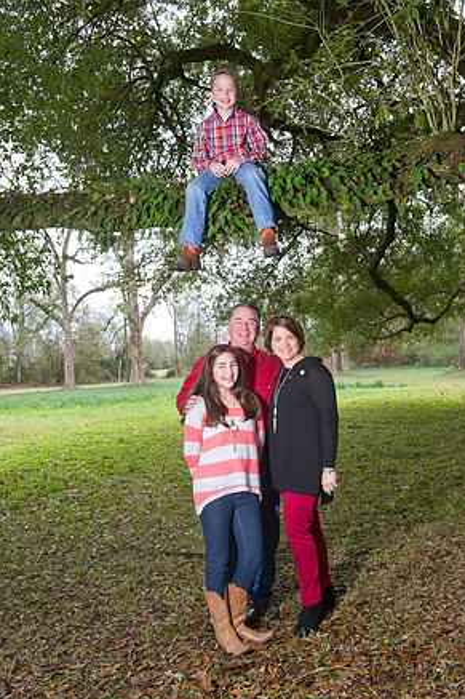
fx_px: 698
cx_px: 237
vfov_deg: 53.1
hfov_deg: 36.8
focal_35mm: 36
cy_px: 358
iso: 800
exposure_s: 1/100
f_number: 7.1
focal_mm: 35
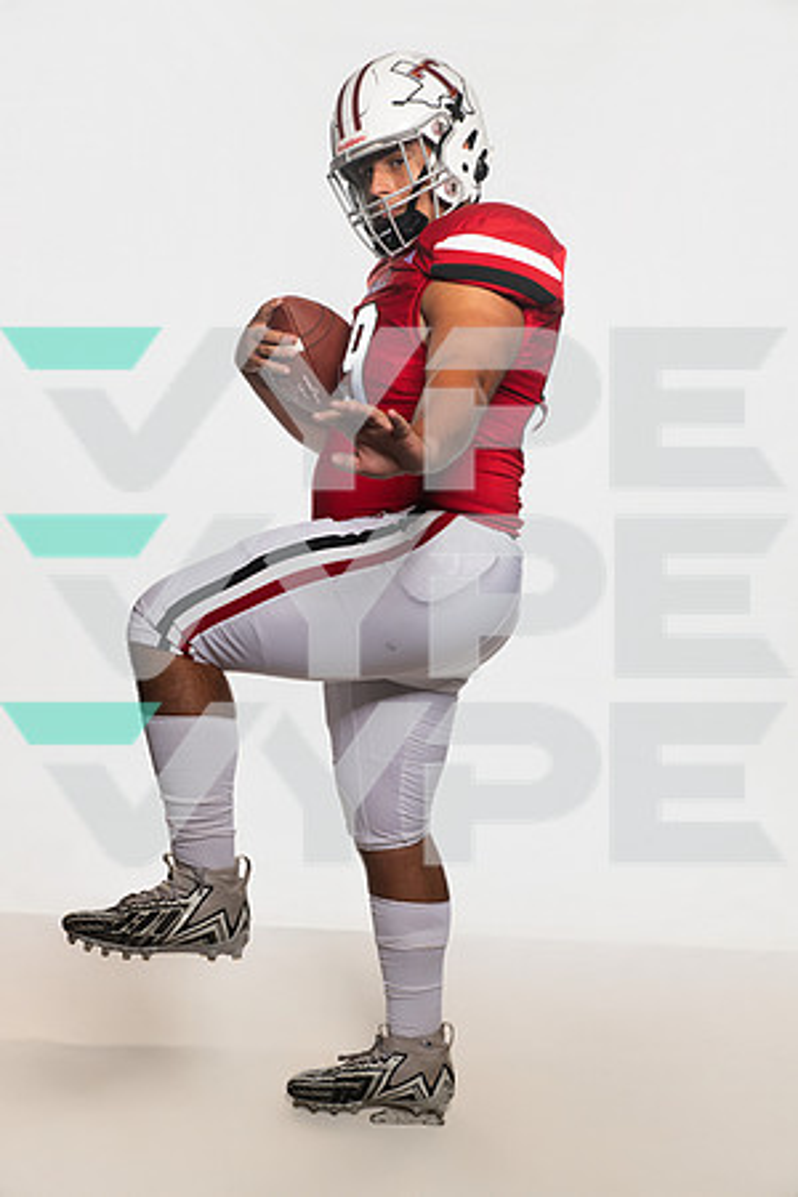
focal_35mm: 50
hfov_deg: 27.0
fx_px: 1662
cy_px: 598
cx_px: 399
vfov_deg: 39.6
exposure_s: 1/200
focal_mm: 50
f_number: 6.3
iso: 500
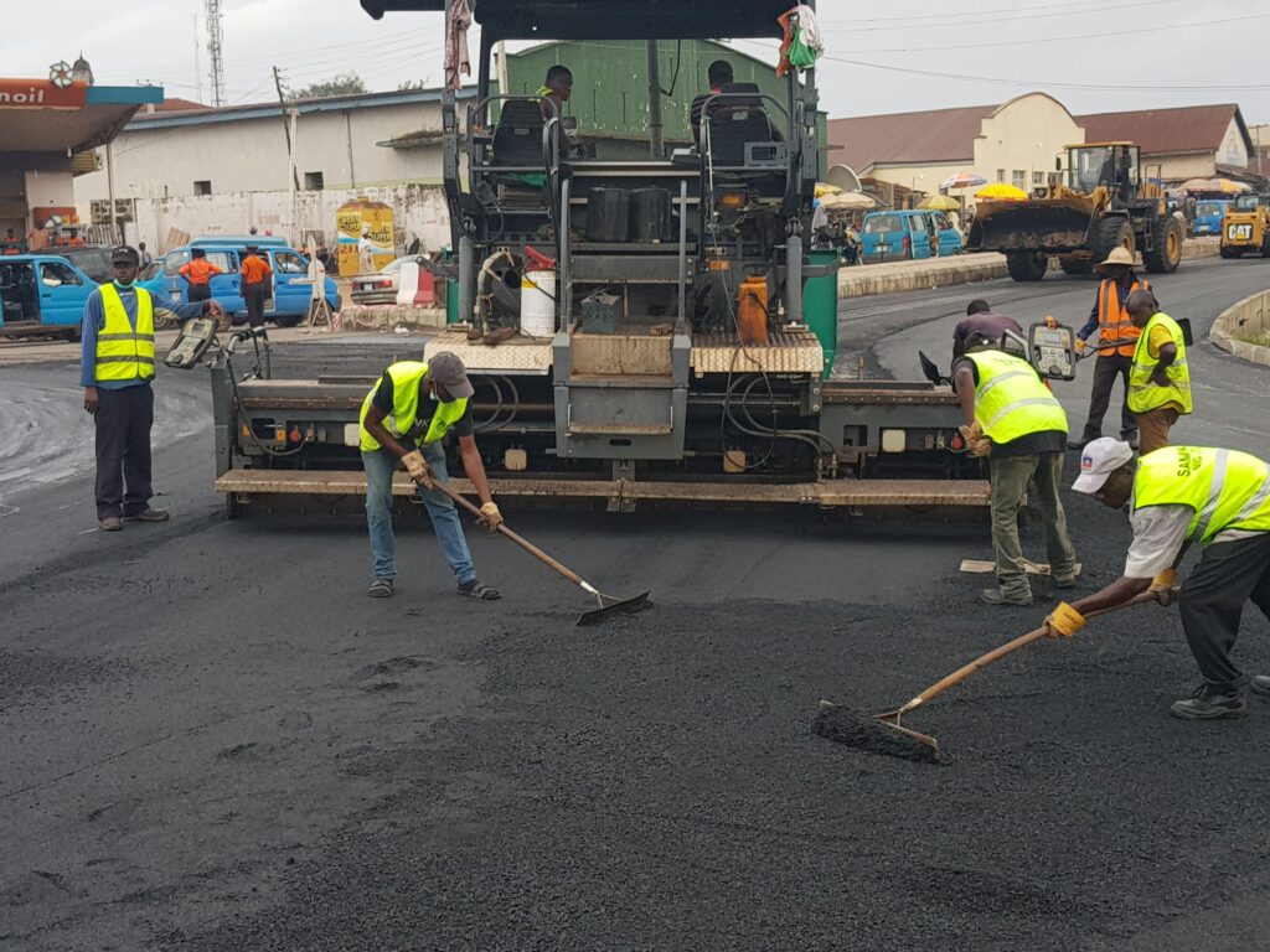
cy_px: 476
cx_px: 635
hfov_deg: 67.3
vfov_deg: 53.1
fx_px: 954
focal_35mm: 26
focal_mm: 4.2
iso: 40
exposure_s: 1/120
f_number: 1.7
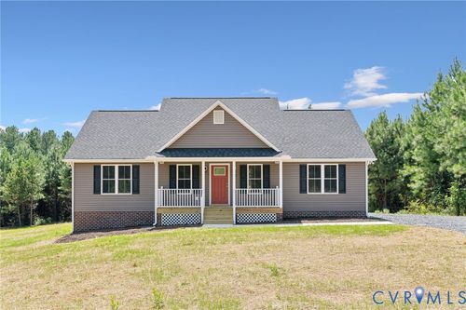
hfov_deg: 54.5
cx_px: 233
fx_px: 453
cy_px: 155
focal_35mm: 35
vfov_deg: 37.8
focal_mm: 35
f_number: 6.3
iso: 320
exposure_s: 1/640
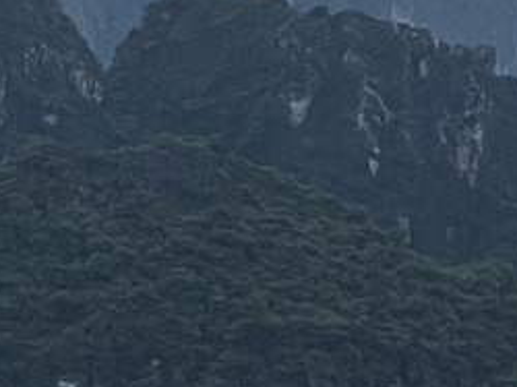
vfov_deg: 3.0
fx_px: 7356
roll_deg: +1.9
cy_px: -201
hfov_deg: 4.0
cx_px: -546
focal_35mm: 493
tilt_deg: +1.6
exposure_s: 1/183
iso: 32
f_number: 2.8
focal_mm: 9
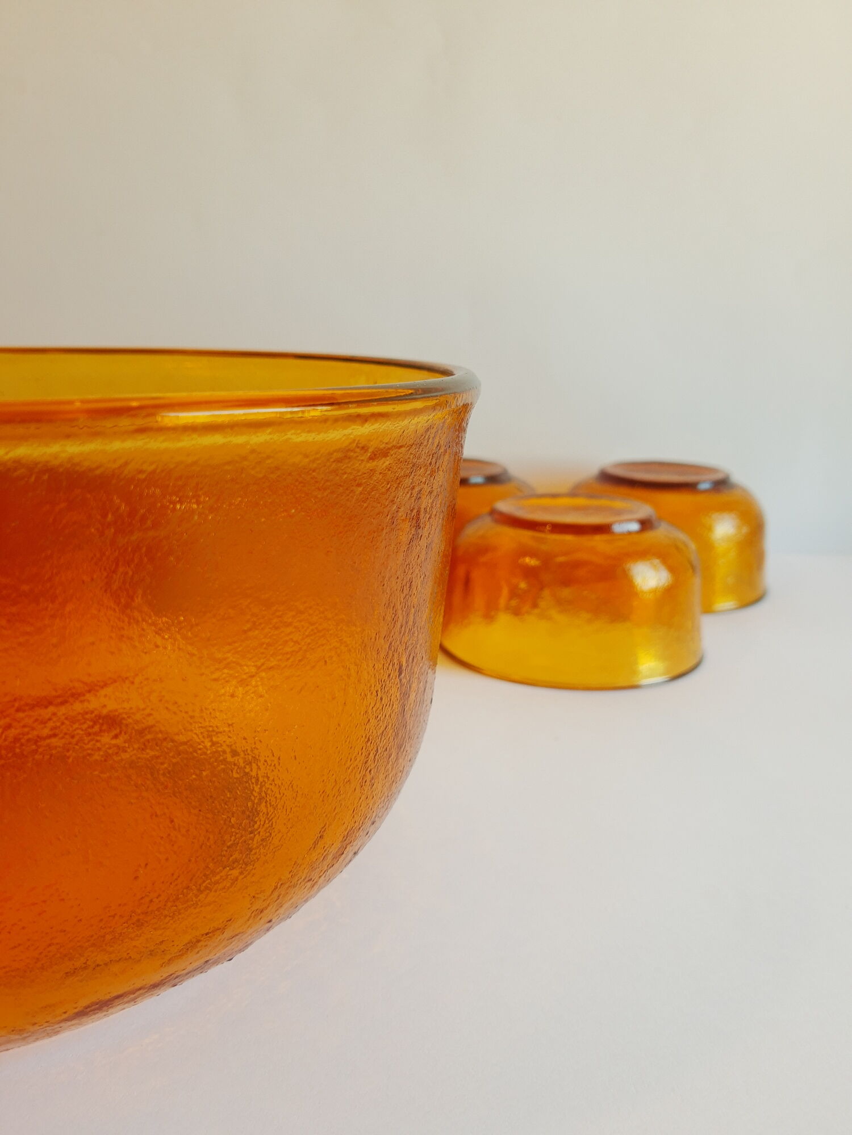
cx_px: 426
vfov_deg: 67.3
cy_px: 568
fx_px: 853
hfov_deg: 53.1
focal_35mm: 26
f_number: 1.8
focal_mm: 3.95
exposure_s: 1/50
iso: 59
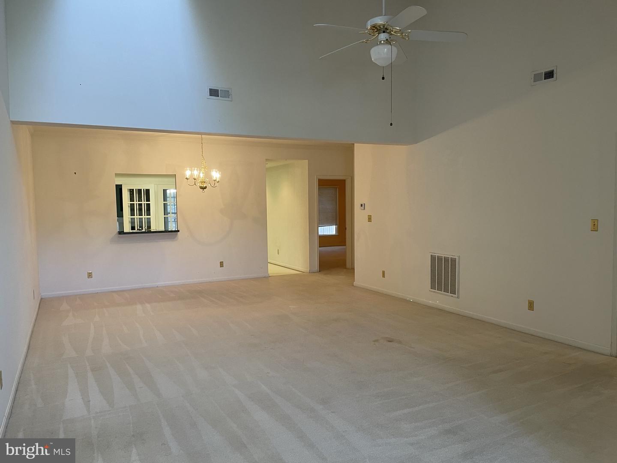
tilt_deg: -4.6
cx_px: 308
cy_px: 232
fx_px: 463
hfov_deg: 67.3
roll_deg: +0.8
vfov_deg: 53.1
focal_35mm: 26
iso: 100
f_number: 1.6
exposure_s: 1/60
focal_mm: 4.2
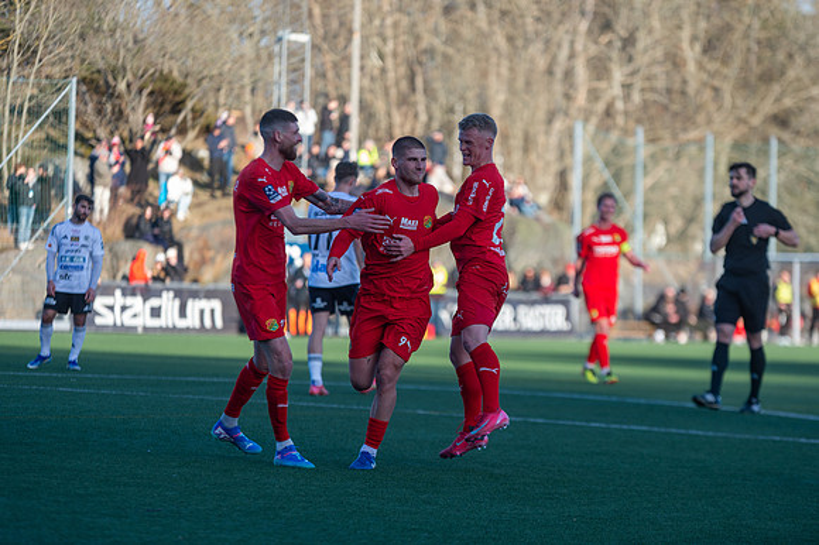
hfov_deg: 12.8
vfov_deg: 8.6
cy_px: 272
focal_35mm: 160
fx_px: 3638
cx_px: 410
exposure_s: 1/1000
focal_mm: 160
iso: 360
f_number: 3.2
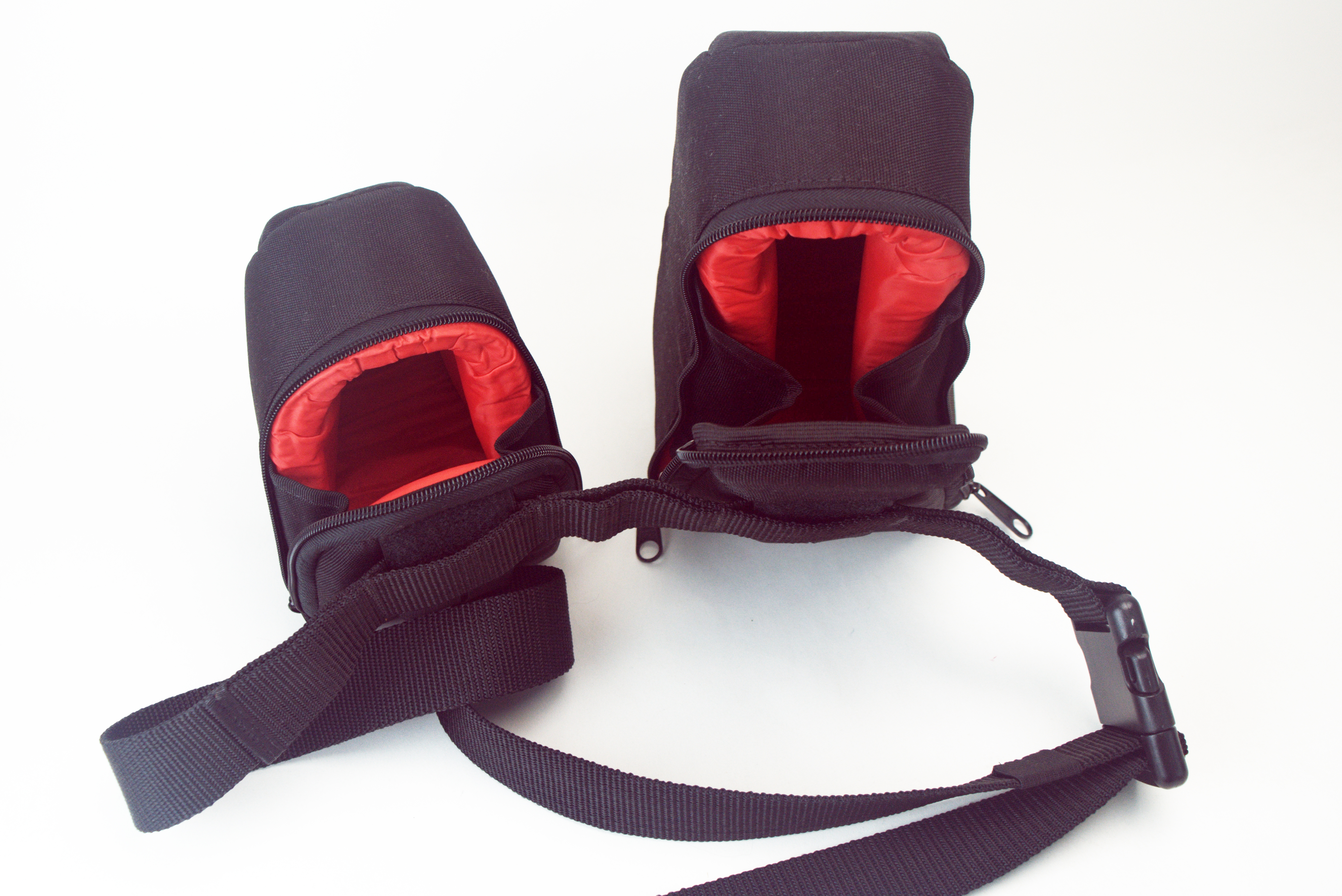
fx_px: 1231
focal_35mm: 33
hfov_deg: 57.2
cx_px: 671
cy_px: 448
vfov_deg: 40.0
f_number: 5
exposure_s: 1/125
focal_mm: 22
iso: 400
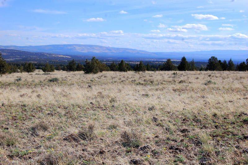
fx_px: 465
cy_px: 82
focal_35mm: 68
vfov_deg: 20.1
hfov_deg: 29.9
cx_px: 124
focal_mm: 45
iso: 200
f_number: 10
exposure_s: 1/400
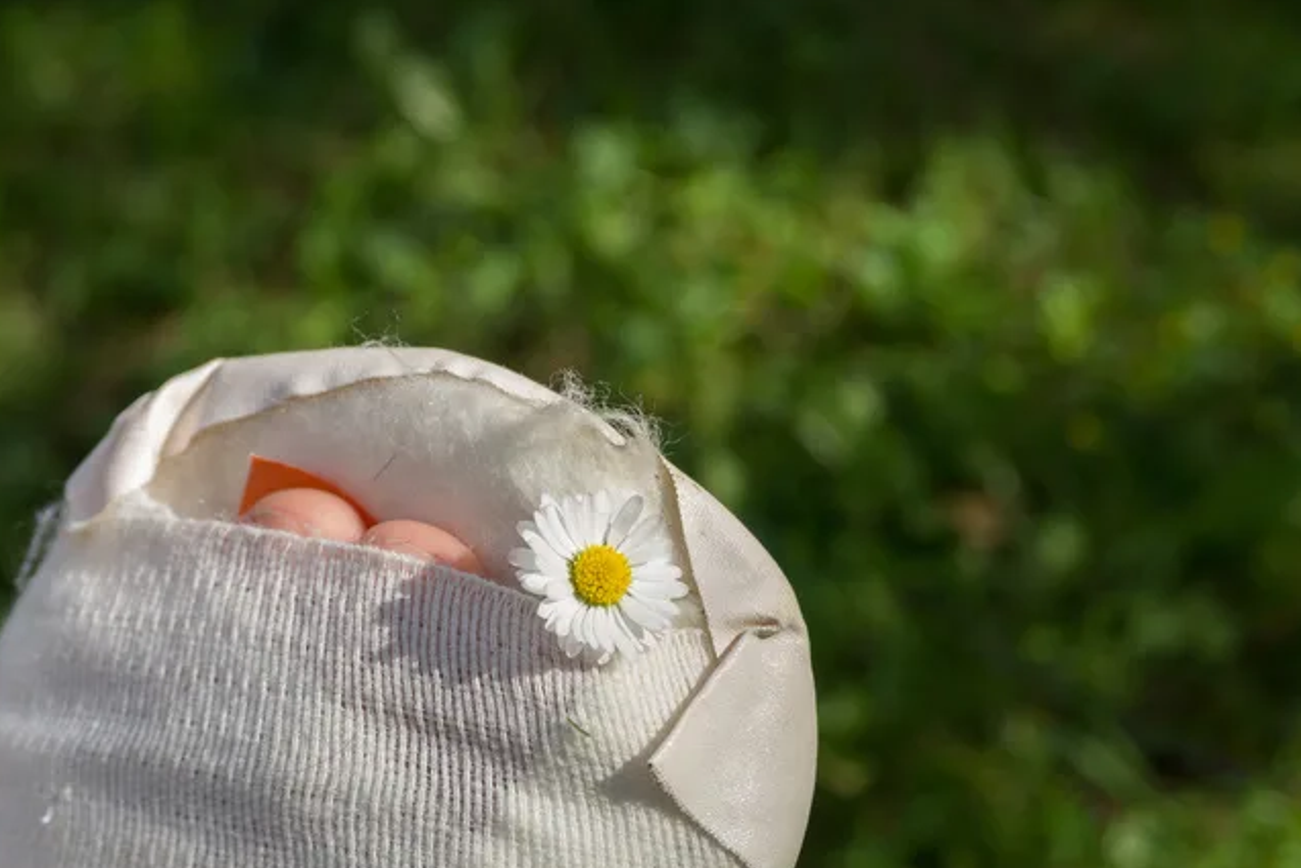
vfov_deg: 13.7
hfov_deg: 20.4
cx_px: 616
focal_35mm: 100
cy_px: 560
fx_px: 3614
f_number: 6.3
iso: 100
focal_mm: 50
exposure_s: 1/250
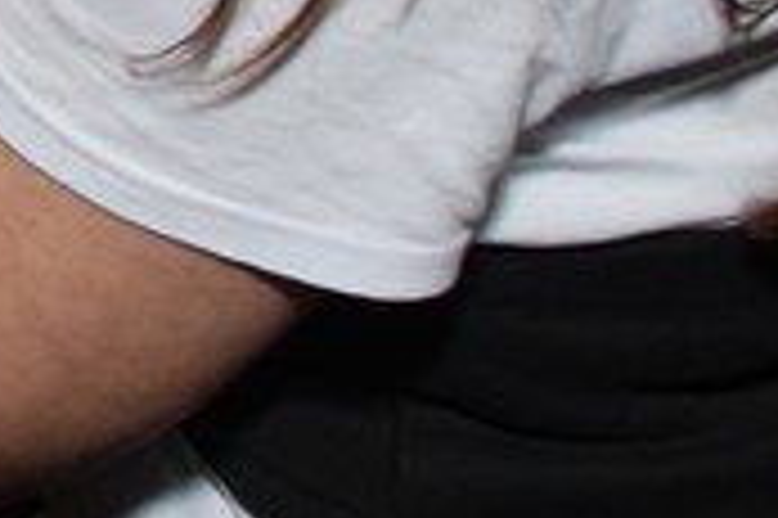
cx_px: -1037
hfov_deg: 9.9
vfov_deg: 7.1
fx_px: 3971
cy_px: -653
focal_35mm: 184
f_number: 3.5
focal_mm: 21
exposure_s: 1/40
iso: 1600
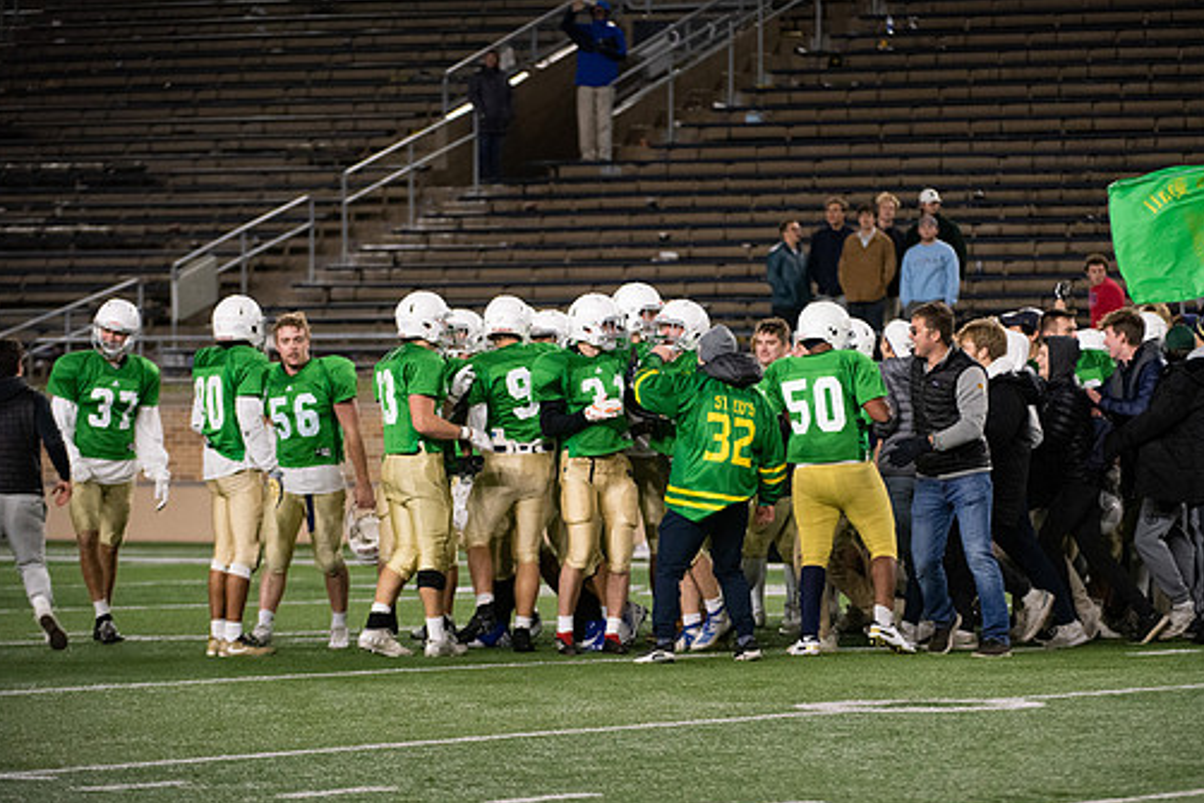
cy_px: 380
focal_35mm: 231
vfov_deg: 6.0
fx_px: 7727
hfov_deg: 8.9
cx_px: 684
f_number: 4
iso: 4000
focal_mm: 200
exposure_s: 1/500
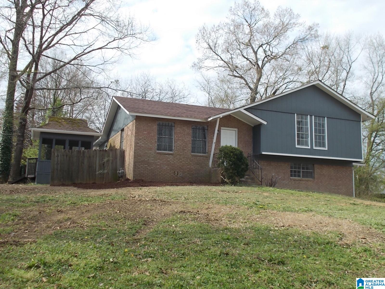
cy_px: 144
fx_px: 434
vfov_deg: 36.8
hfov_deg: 47.9
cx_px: 192
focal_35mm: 39
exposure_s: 1/400
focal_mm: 6.9
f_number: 3.9
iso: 80
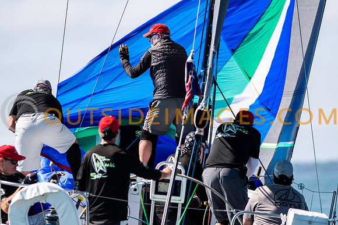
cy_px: 112
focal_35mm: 450
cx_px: 169
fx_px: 4226
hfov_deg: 4.6
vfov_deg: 3.1
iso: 200
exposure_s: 1/2000
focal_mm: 300
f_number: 5
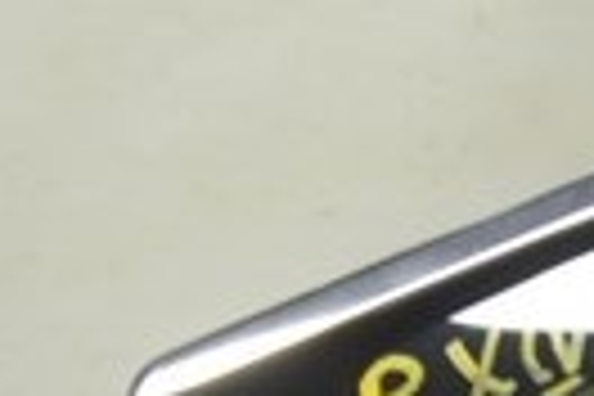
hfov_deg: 7.5
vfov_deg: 6.4
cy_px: 632
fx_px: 3465
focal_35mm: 210
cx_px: 2232
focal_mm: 18
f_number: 5.6
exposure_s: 1/20
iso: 400
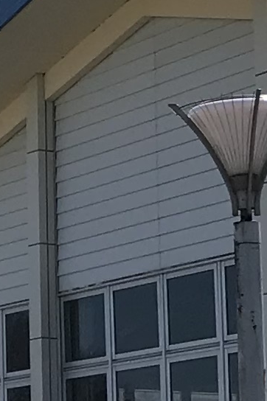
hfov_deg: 5.9
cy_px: 284
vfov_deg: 9.5
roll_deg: -0.8
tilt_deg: +8.9
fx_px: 2406
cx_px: -500
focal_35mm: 216
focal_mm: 3.99
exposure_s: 1/3096
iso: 20
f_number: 1.8
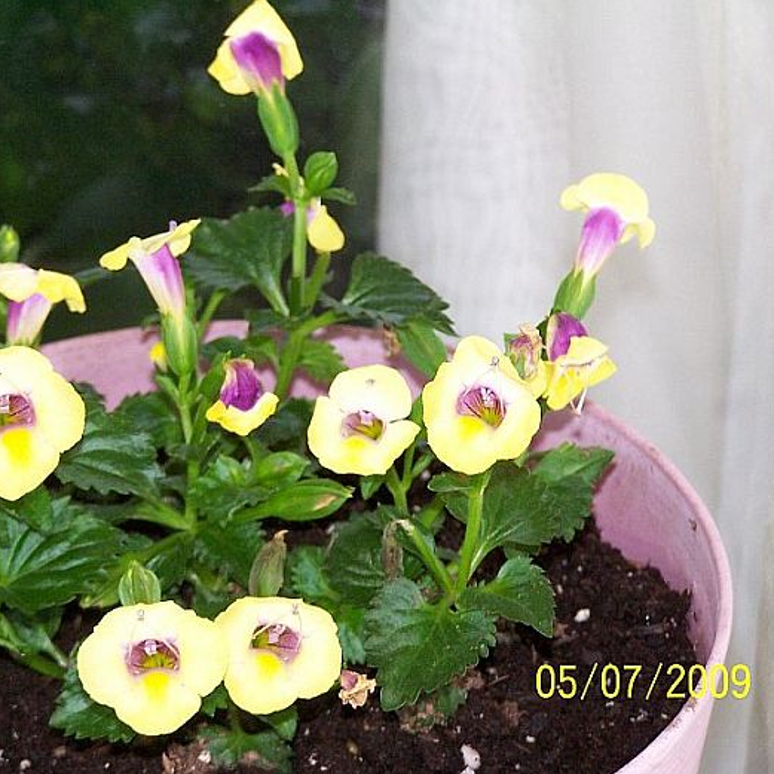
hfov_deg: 10.6
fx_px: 4174
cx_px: 290
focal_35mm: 165
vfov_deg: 10.6
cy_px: 388
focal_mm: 23.1
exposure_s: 1/90
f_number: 3.2
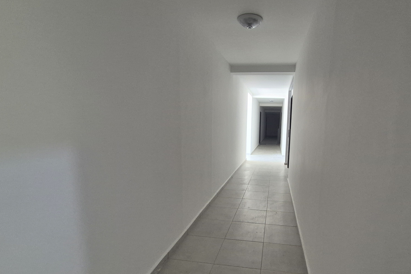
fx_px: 205
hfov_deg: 88.6
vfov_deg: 67.2
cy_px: 152
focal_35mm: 18
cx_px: 250
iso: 500
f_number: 2.2
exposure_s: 1/50
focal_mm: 1.74
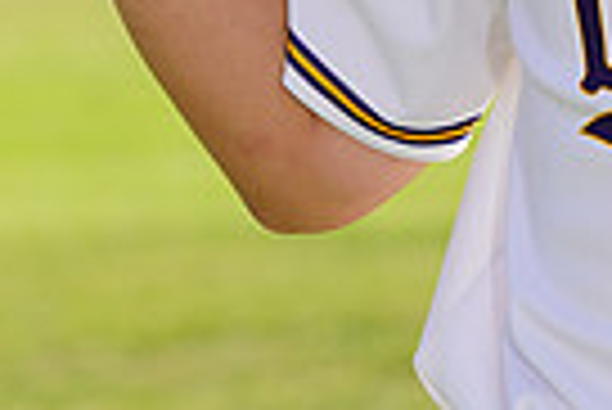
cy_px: -405
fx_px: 14908
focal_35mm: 876
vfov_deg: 1.6
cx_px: 778
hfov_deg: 2.3
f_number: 8
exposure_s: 1/250
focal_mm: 206
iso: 100
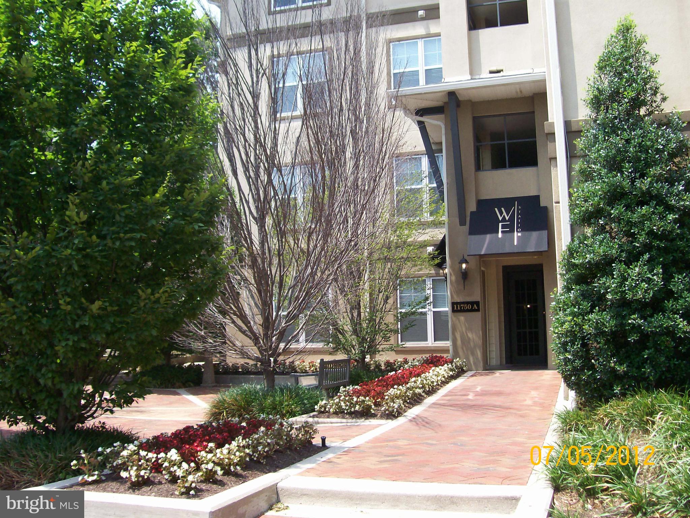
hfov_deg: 51.4
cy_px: 259
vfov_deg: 39.7
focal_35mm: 36
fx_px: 718
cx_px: 345
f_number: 2.7
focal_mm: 6
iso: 80
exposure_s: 1/581
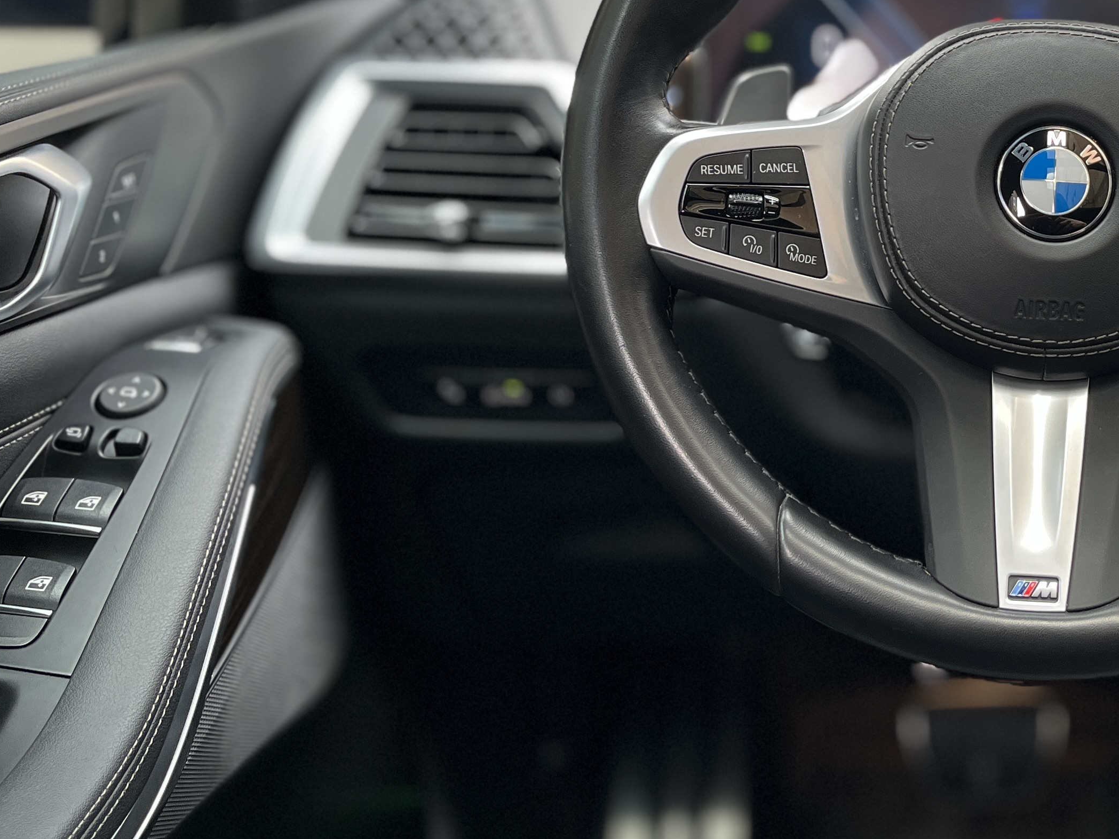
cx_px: 1009
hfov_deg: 35.9
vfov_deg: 28.5
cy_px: 178
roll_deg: -1.7
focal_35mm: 50
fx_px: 1616
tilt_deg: -13.8
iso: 100
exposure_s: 1/81
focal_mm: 5.1
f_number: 1.6
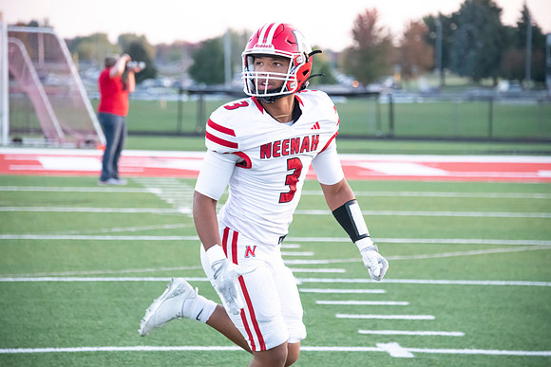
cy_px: 184
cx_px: 276
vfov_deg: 7.6
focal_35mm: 180
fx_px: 2756
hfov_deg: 11.4
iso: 4000
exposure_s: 1/1000
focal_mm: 180
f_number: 5.6
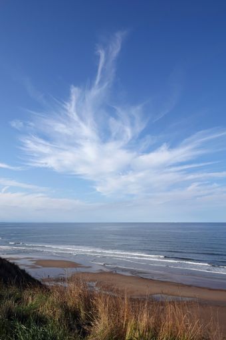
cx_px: 113
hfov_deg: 44.9
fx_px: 274
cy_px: 170
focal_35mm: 29
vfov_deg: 63.7
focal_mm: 10.8
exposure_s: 1/1000
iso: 100
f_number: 5
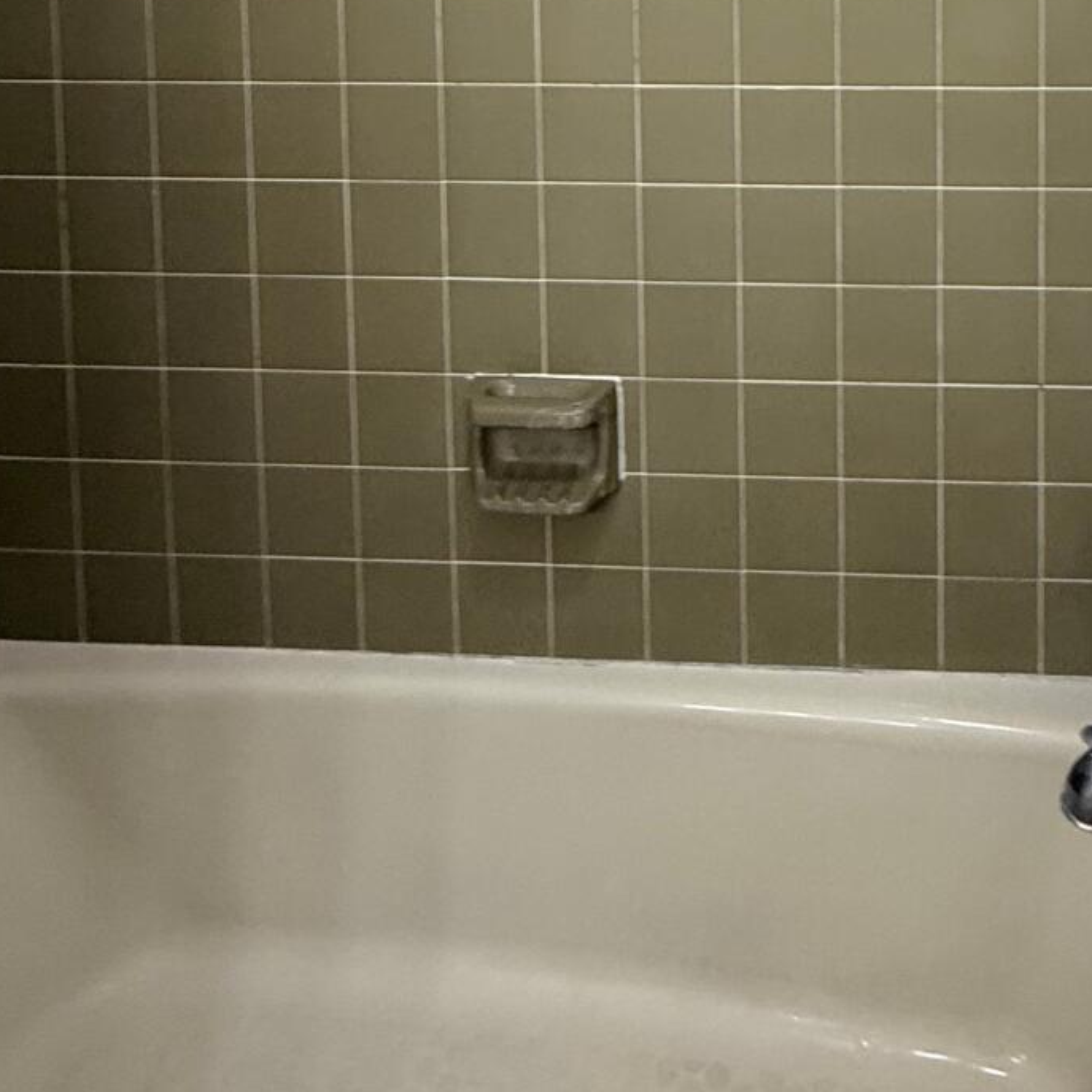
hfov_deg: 44.5
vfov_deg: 36.5
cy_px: -189
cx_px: 817
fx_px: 1285
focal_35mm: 36
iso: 200
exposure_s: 1/60
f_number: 2.2
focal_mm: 2.22
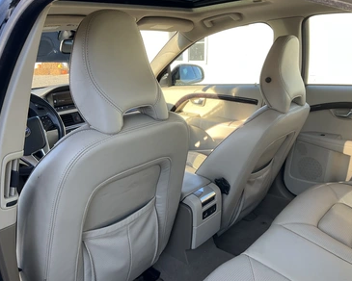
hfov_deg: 57.1
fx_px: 323
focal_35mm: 31
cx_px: 185
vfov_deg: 47.1
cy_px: 143
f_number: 1.8
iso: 20
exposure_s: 1/141
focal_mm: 3
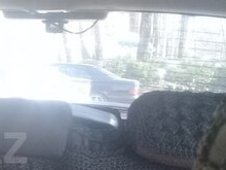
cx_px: -78
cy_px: 148
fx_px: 607
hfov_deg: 19.3
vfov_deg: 15.7
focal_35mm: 93
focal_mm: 3.3
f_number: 2.2
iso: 80
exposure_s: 1/100
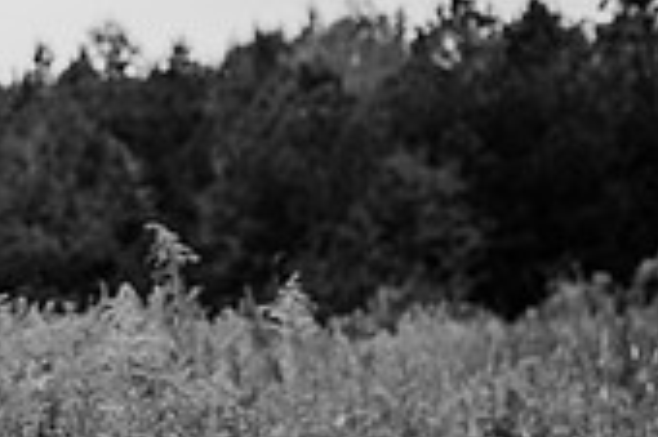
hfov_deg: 22.1
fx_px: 1497
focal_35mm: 82
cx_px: -213
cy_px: 427
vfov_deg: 16.3
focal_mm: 24
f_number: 2.2
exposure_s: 1/800
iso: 125
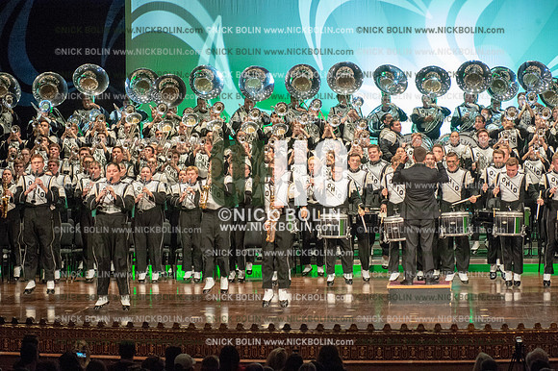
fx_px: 2169
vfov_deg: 9.8
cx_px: 279
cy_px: 186
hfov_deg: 14.7
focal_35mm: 140
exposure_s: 1/320
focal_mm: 140
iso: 8000
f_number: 5.6
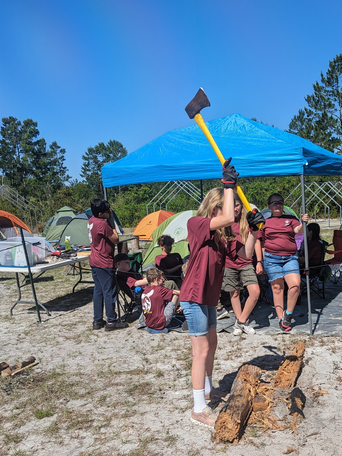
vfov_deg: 51.9
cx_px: 239
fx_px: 461
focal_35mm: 35
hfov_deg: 40.0
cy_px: 292
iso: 50
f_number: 1.85
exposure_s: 1/2695
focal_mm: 6.81
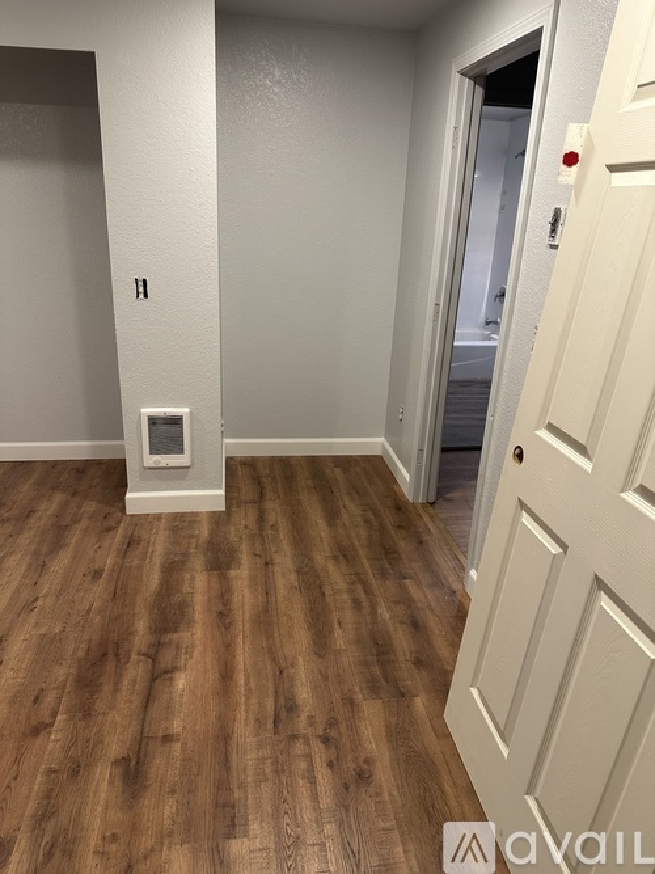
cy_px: 437
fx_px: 606
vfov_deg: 71.6
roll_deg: -3.5
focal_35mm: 24
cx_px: 328
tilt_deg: -18.9
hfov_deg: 56.8
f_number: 1.78
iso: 200
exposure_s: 1/120
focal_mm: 6.86
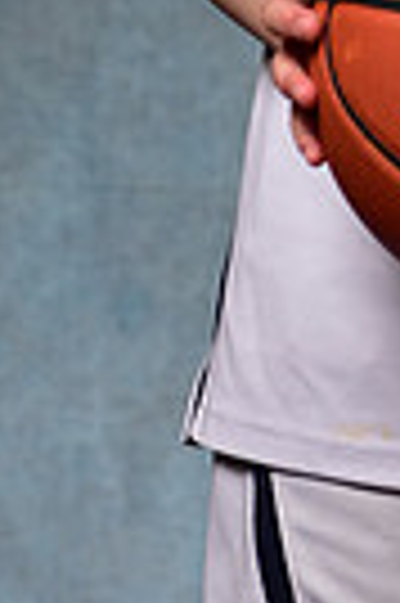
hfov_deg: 4.5
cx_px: 497
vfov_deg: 6.7
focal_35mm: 303
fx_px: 5063
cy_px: -360
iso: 100
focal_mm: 70
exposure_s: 1/200
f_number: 5
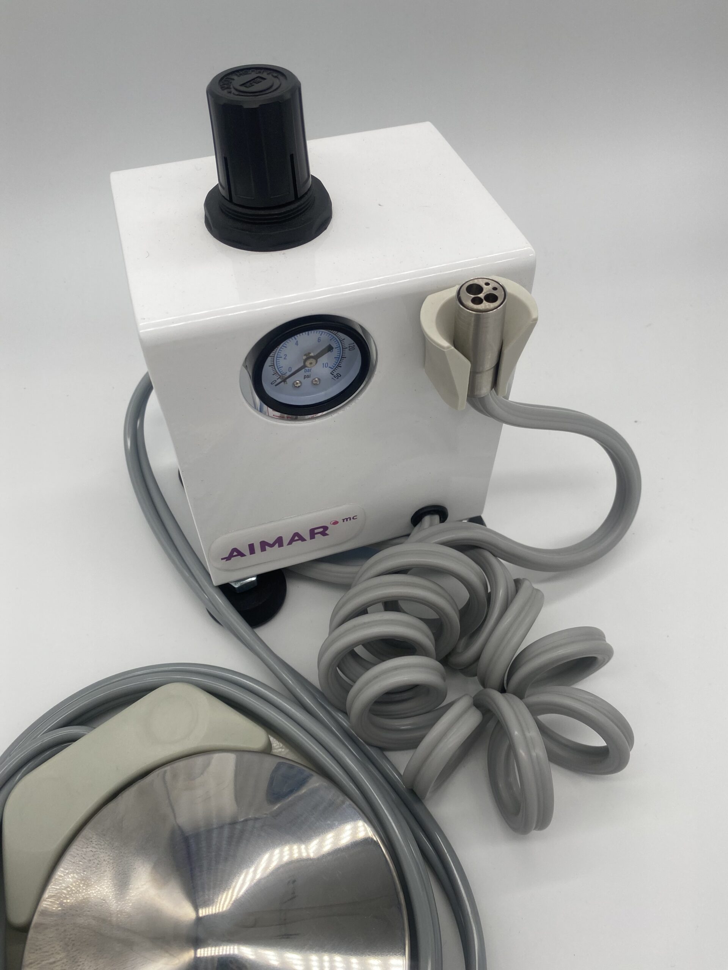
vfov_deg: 67.3
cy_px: 485
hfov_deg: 53.1
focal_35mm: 26
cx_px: 364
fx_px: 729
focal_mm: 4.25
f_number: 1.8
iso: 40
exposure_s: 1/431
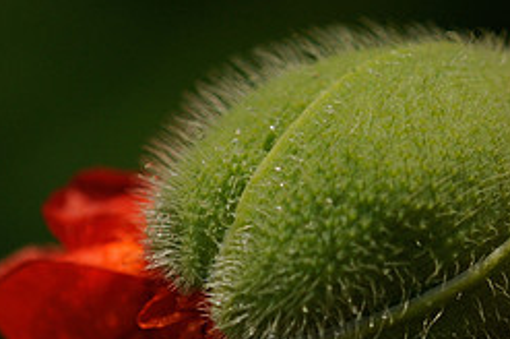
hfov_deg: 3.3
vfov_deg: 2.2
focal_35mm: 635
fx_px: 8984
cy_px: 276
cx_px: 390
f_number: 3.8
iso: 200
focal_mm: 180
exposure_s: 1/4000
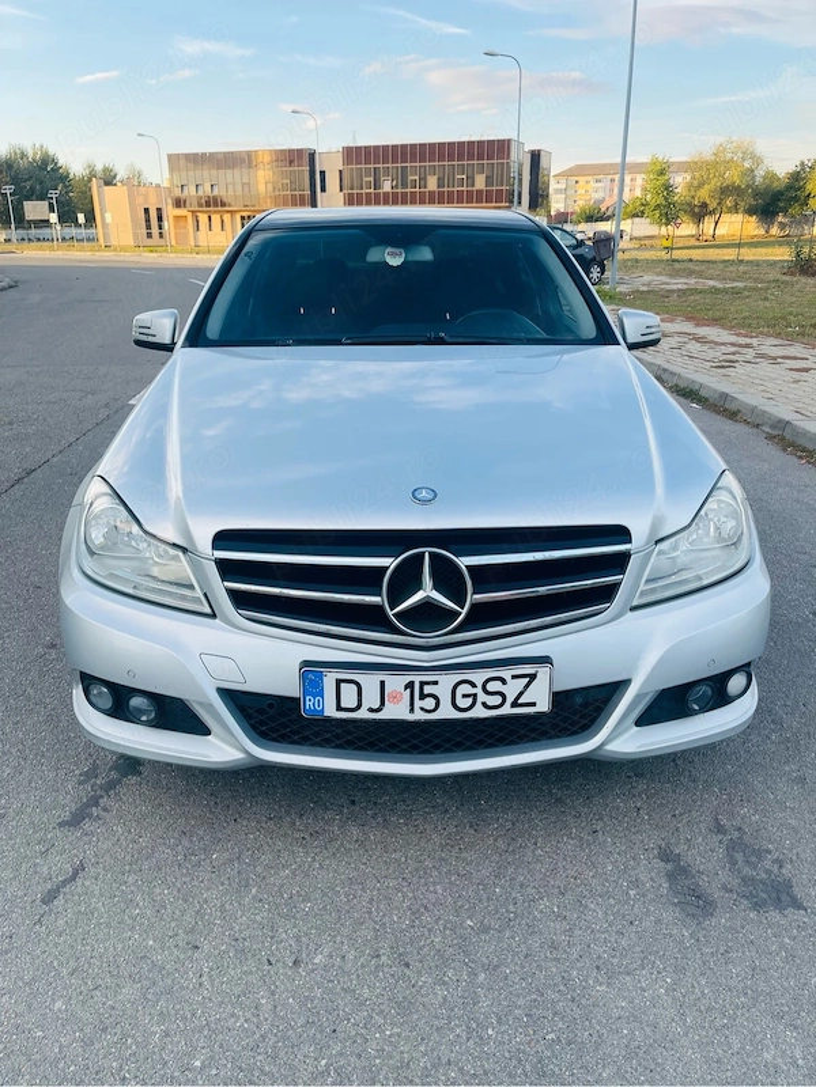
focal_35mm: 25
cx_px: 408
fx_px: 786
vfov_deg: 69.4
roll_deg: -0.3
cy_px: 544
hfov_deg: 54.9
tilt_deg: -20.9
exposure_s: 1/592
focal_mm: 5.1
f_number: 1.6
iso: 32
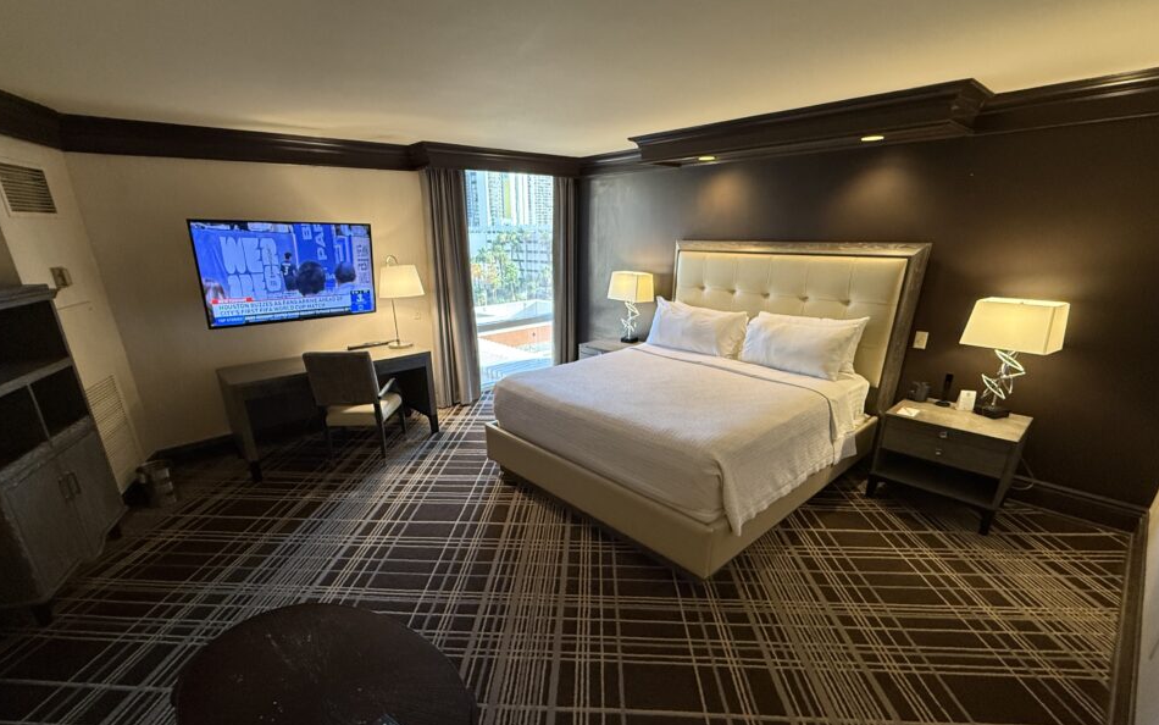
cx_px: 555
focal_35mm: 16
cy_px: 420
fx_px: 505
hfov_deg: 97.8
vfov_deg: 70.8
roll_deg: +1.2
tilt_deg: -18.7
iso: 320
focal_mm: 2.22
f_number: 2.2
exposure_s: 1/60
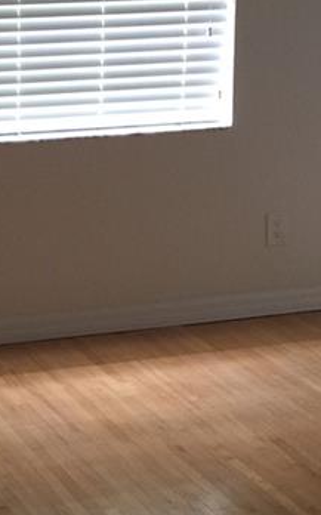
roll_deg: -0.6
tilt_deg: -15.6
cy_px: 386
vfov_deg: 19.5
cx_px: 40
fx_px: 1486
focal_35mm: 106
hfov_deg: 12.2
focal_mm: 4.15
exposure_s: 1/15
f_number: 2.2
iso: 40
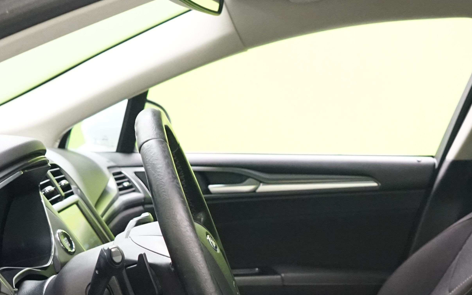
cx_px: 302
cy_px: 388
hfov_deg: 28.8
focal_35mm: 71
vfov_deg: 17.2
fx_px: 913
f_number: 5
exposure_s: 1/50
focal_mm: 28
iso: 4000
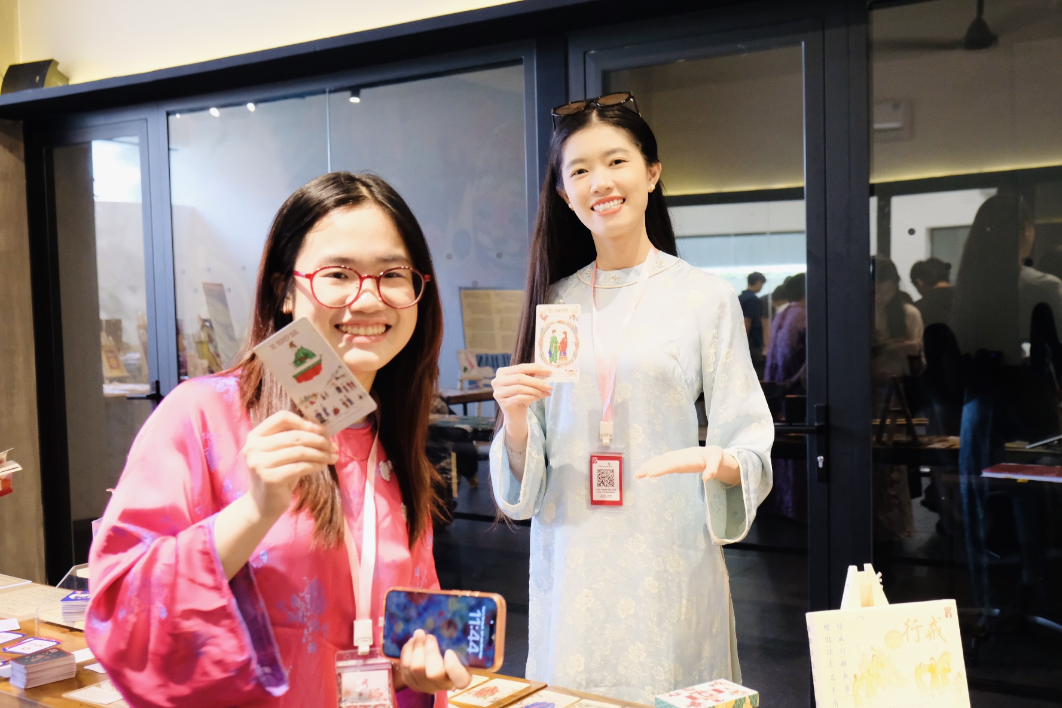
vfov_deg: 33.4
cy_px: 354
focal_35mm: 40
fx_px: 1180
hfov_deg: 48.5
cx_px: 531
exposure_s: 1/34
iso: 3200
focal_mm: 26.5
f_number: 4
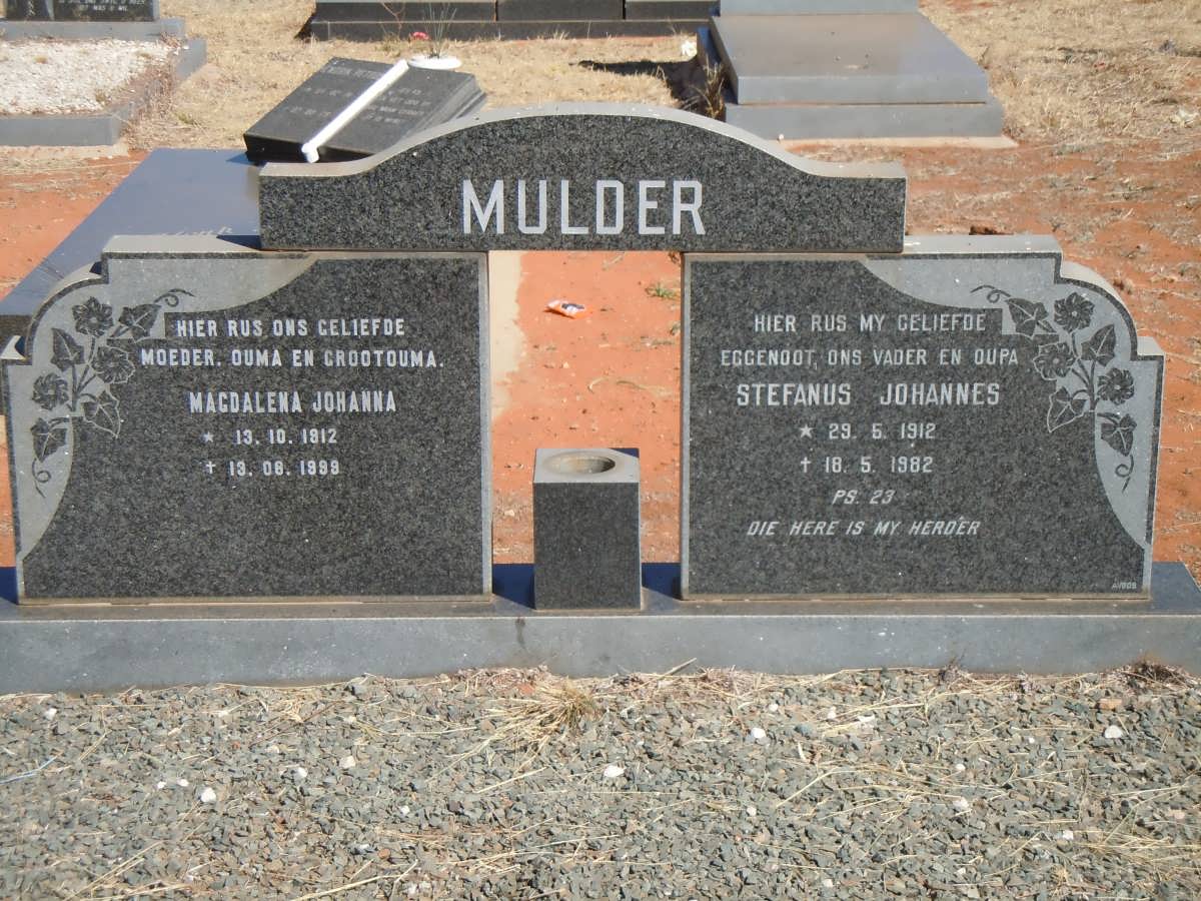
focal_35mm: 77
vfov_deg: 19.1
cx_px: 600
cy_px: 450
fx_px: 2672
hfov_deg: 25.3
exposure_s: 1/320
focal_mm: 13.9
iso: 200
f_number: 8.6
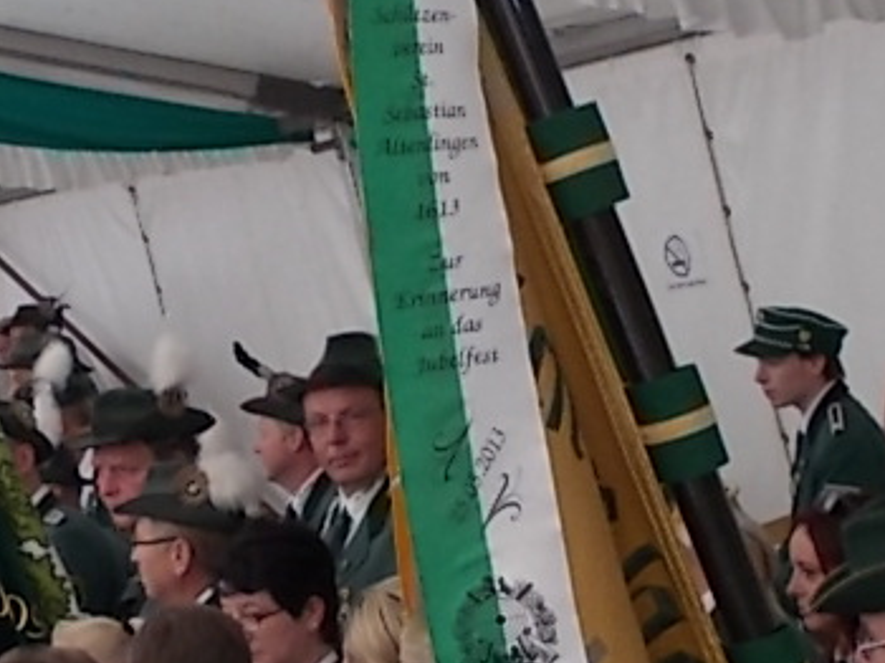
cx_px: 223
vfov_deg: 12.4
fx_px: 3040
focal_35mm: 119
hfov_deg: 16.5
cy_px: 450
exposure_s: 1/40
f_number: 3.2
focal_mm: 4.6
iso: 80
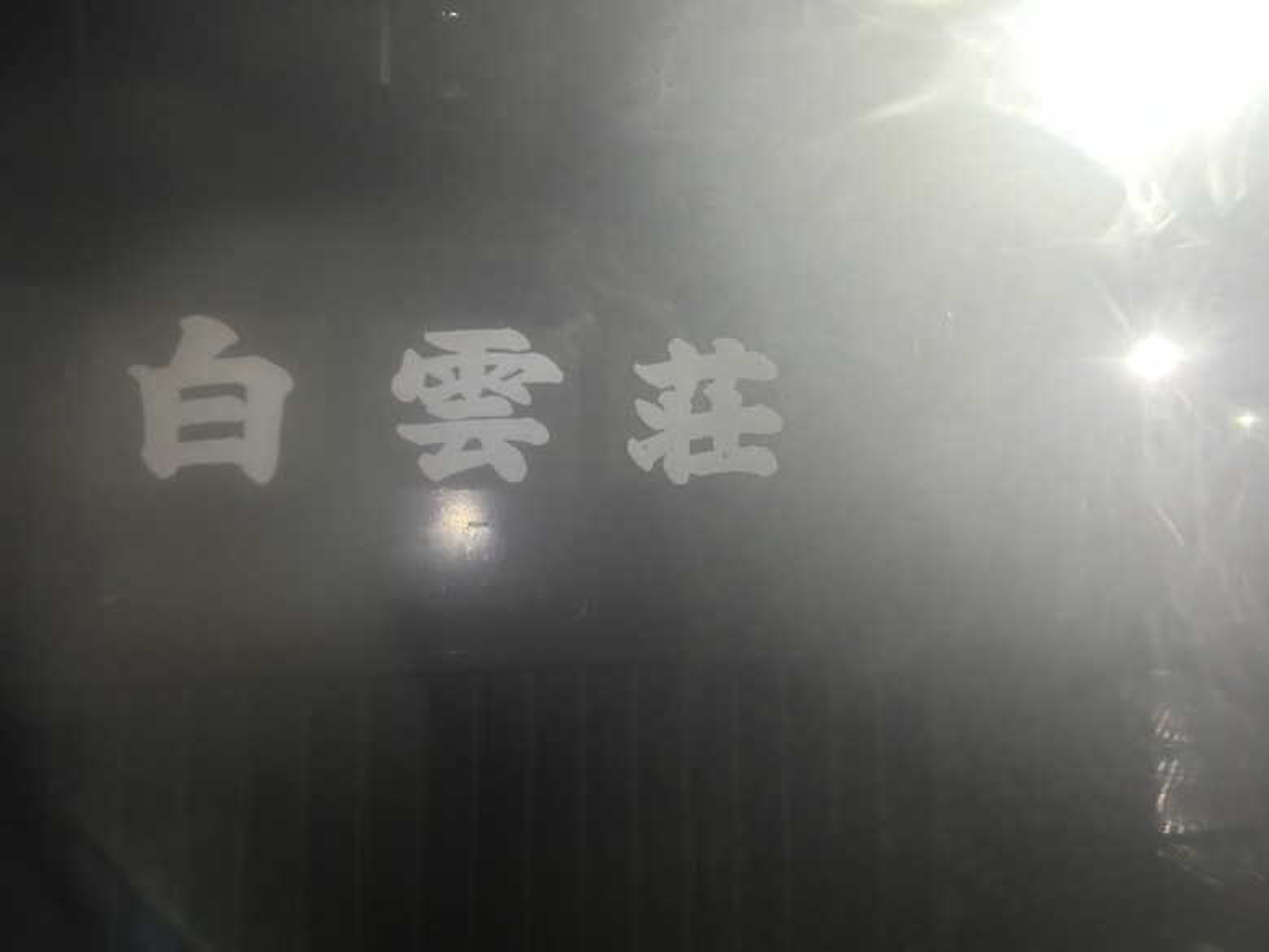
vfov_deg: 53.1
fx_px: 953
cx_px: 634
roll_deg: -0.6
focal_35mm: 26
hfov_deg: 67.3
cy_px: 476
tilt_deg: +4.9
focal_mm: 5.7
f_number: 1.5
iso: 400
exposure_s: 1/33
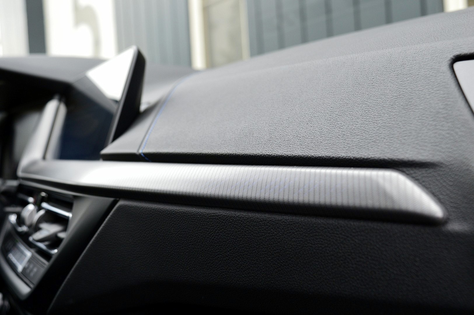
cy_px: 158
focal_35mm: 48
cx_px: 237
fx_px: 631
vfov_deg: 28.0
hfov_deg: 41.1
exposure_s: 1/60
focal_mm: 32
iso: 500
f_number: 8
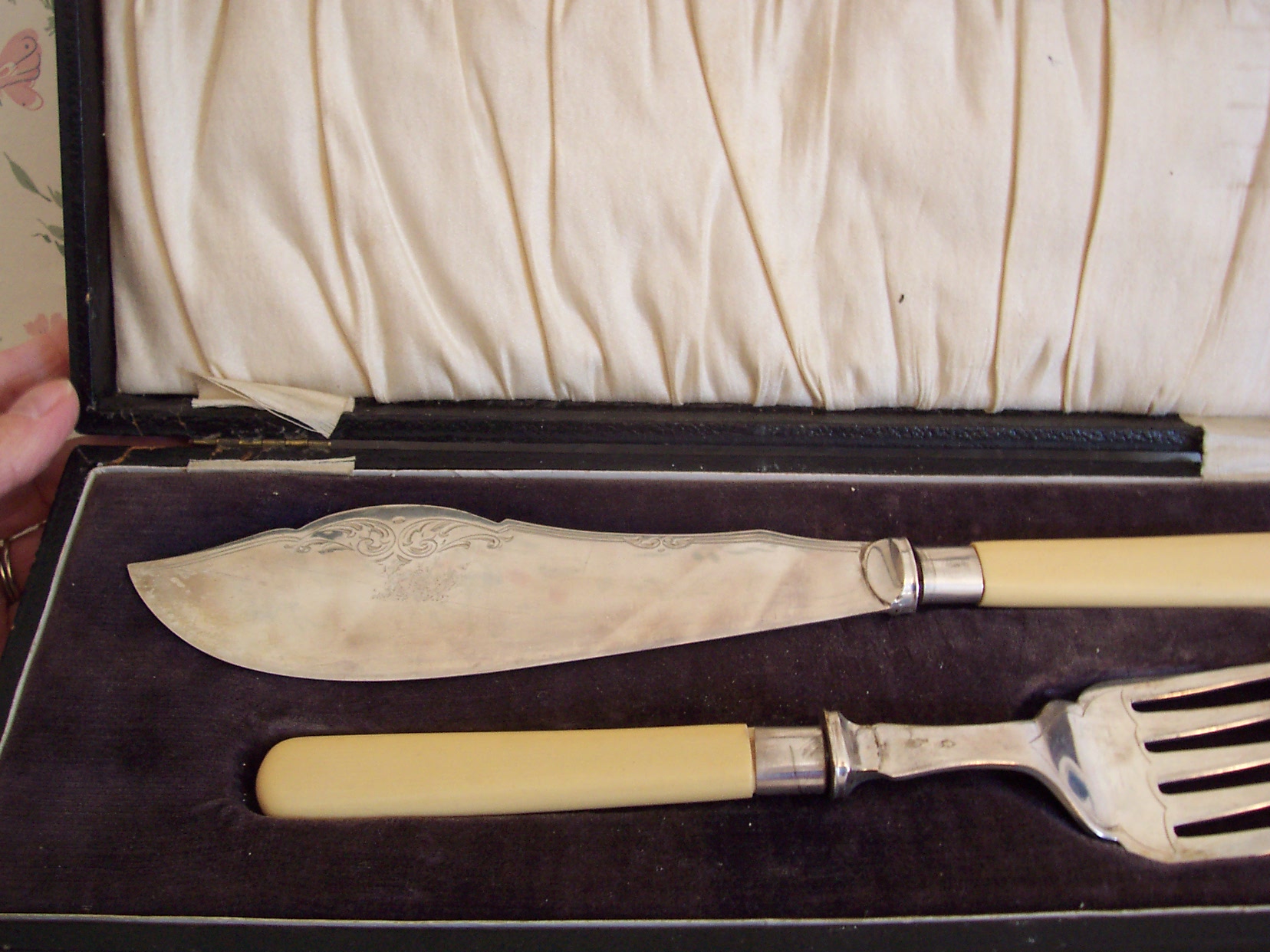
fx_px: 1357
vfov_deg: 38.7
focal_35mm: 37
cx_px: 635
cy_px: 476
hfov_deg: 50.1
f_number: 2.8
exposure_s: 1/30
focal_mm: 5.6
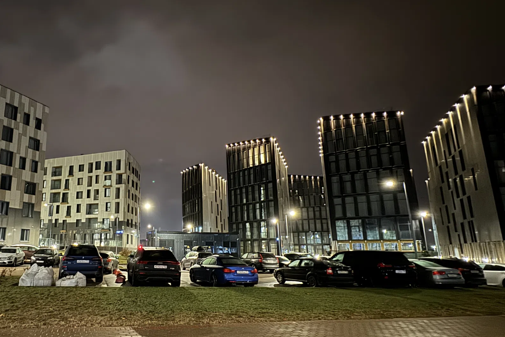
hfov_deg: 74.9
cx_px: 150
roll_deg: -0.6
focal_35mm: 22
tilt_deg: +12.1
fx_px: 309
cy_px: 194
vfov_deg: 57.0
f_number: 2.2
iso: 1250
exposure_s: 1/10
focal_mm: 2.22
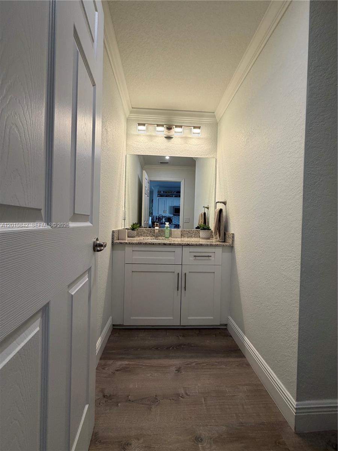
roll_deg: -1.9
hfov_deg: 85.7
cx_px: 169
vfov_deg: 102.1
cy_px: 226
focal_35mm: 14
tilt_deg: -1.4
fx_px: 182
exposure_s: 1/120
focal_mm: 2.22
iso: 125
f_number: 2.2
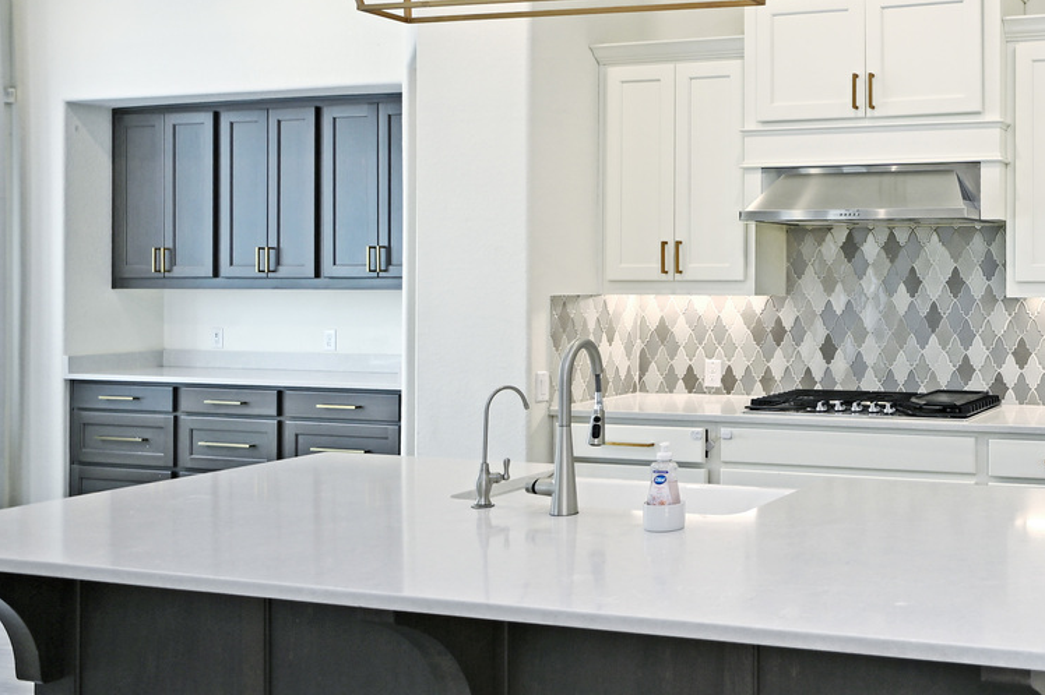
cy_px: 354
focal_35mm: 39
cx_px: 960
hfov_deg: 44.6
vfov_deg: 34.2
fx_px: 1132
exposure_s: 1/25
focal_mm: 12
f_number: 3.5
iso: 64
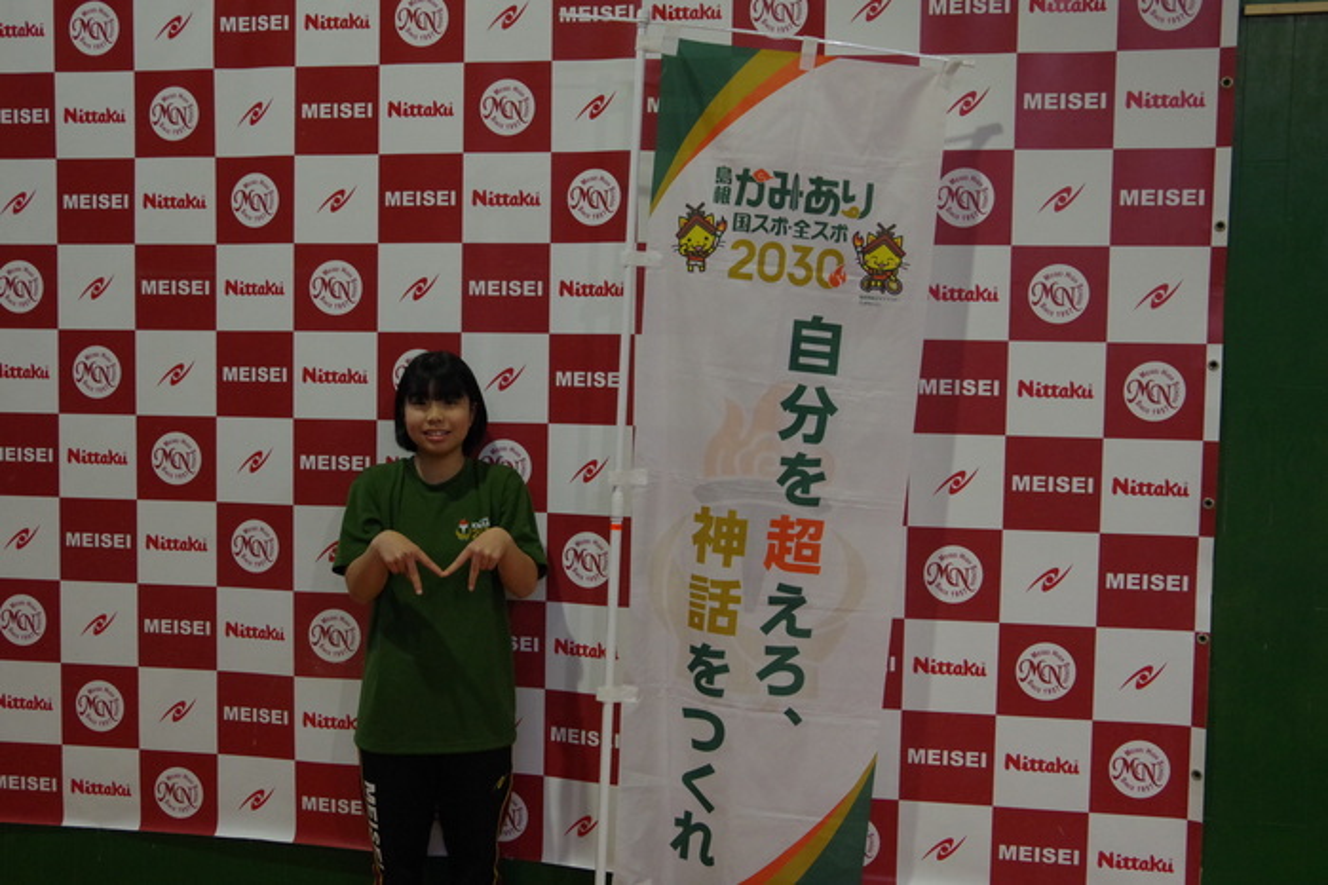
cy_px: 442
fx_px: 1328
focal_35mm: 36
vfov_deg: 36.9
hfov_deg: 53.1
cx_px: 664
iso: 3200
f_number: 5.6
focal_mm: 24
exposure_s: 1/200
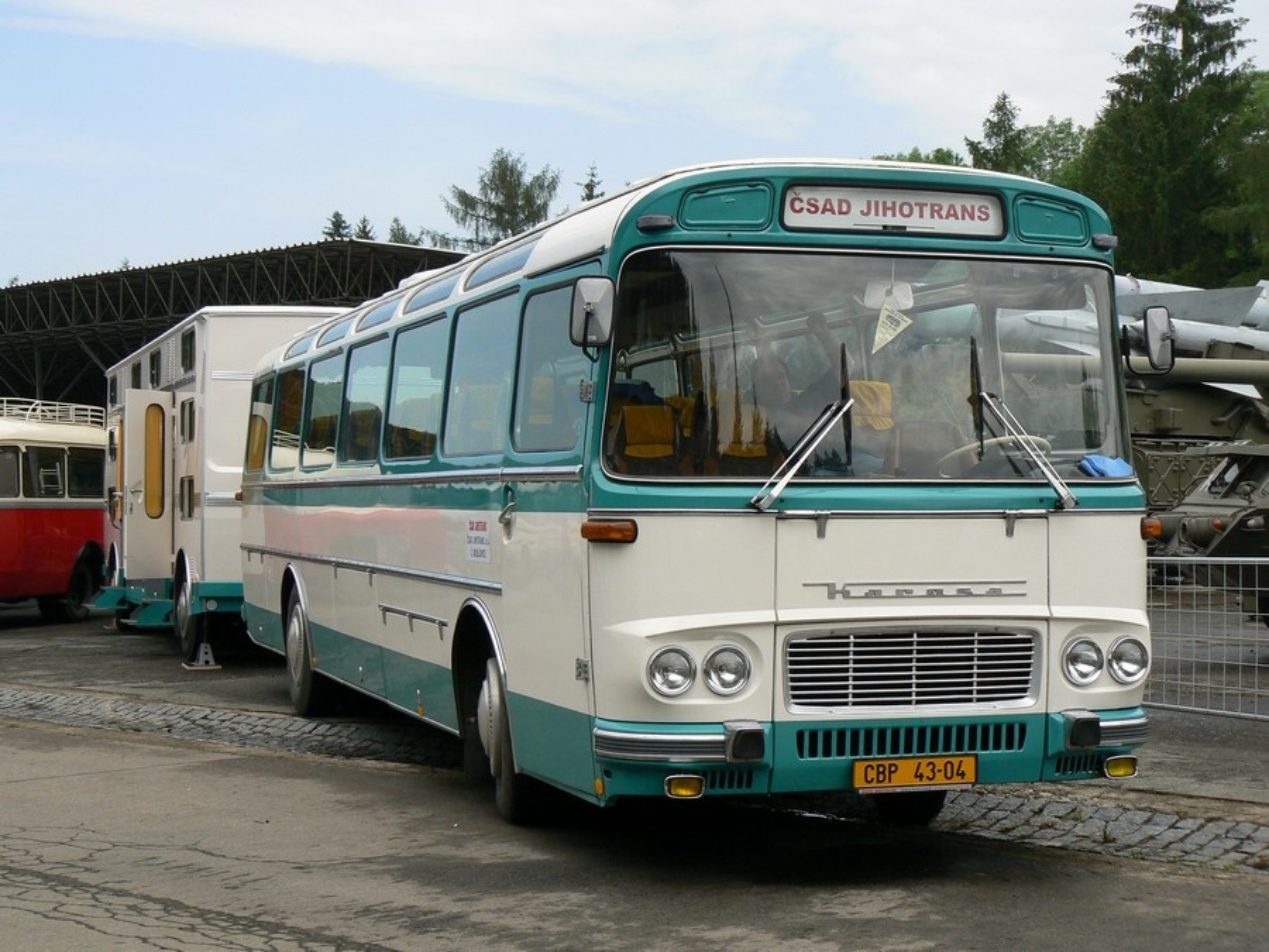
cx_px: 634
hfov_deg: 32.7
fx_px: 2163
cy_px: 476
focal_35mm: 59
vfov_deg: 24.8
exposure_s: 1/800
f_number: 4
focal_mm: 9.9
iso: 100
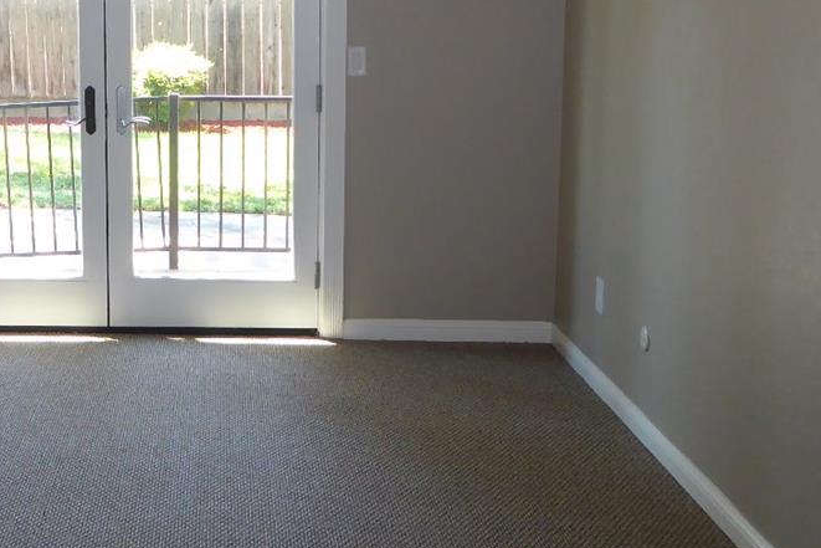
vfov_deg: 22.9
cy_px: 159
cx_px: 113
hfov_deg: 32.5
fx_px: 1346
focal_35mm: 59
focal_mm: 4.3
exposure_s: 1/60
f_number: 3.3
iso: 200
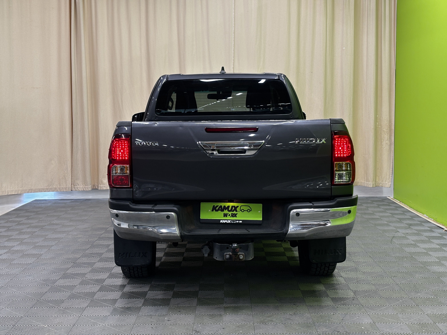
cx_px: 224
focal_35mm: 52
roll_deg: +0.3
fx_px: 671
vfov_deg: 28.0
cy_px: 168
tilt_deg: -5.2
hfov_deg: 36.8
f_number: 1.6
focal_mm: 5.96
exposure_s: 1/50
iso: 50
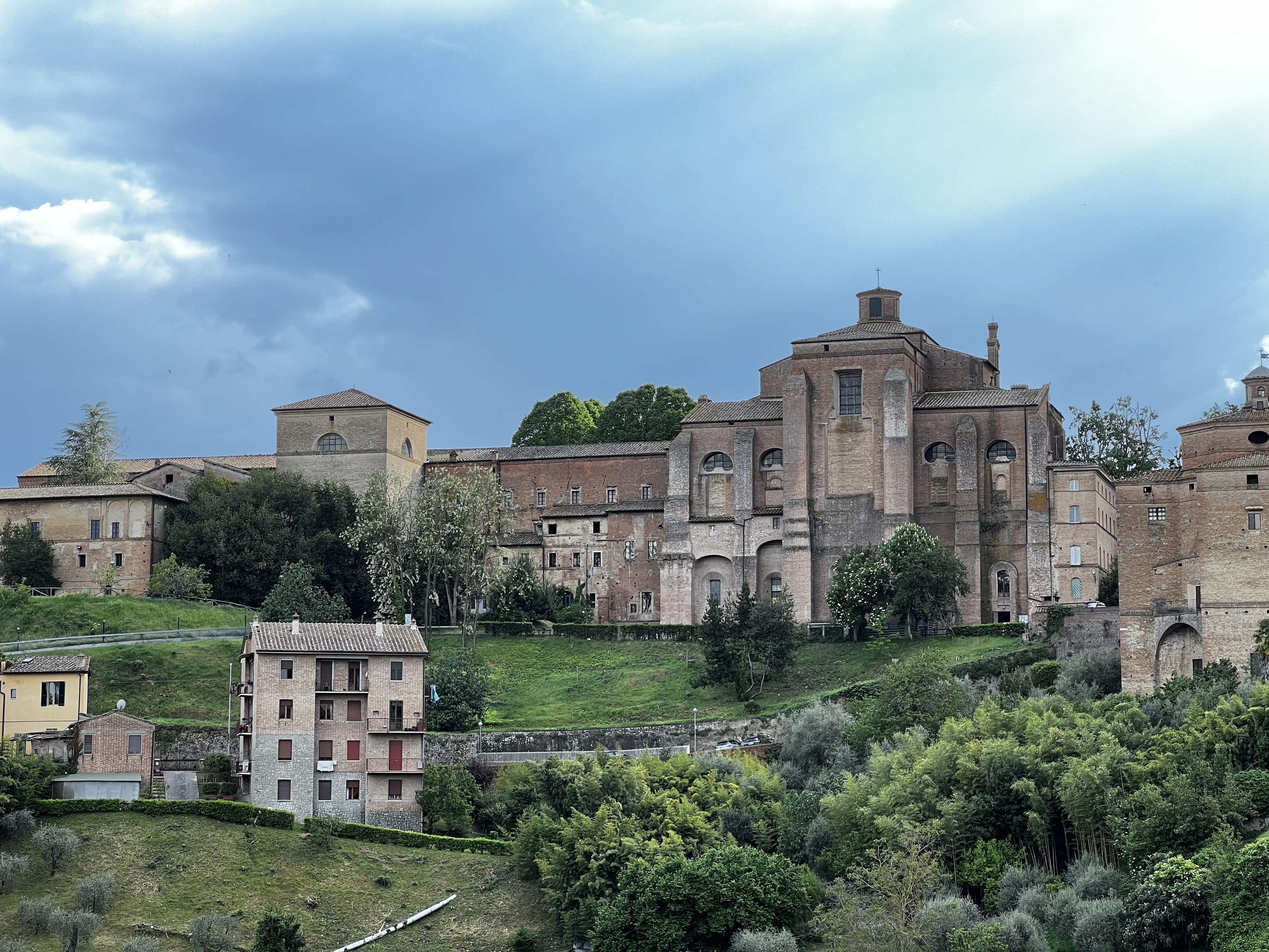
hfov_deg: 25.3
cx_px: 634
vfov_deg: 19.1
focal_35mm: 77
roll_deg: +0.0
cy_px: 476
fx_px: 2823
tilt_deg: +7.6
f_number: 2.8
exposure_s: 1/122
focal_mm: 9
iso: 50
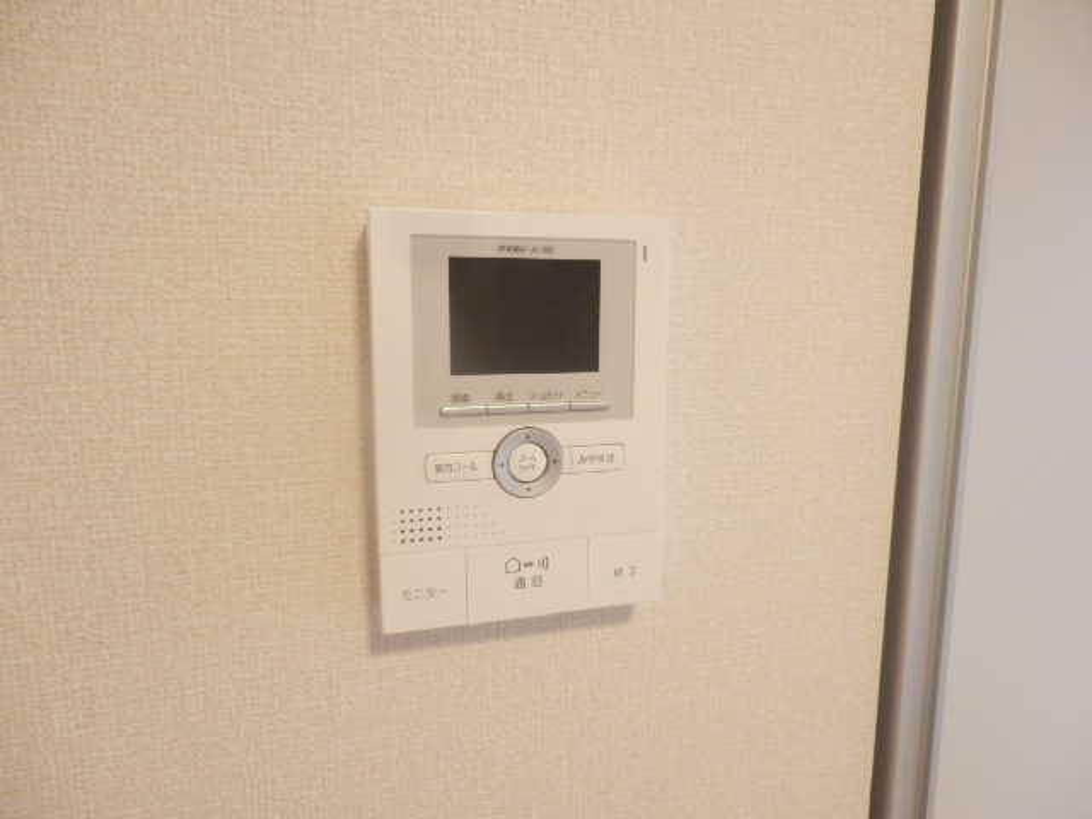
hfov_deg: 71.6
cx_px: 546
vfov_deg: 56.8
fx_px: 757
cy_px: 410
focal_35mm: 24
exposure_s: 1/30
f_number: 3
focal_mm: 4.2
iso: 320
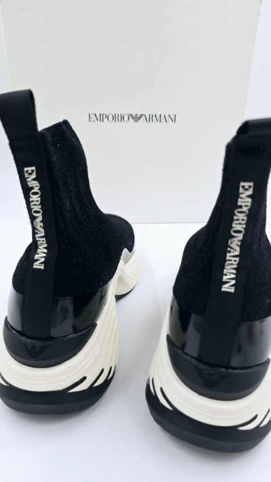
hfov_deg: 44.4
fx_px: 332
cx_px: 142
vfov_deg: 71.9
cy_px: 244
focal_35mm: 26
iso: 25
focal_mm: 6.3
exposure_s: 1/180
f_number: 1.7
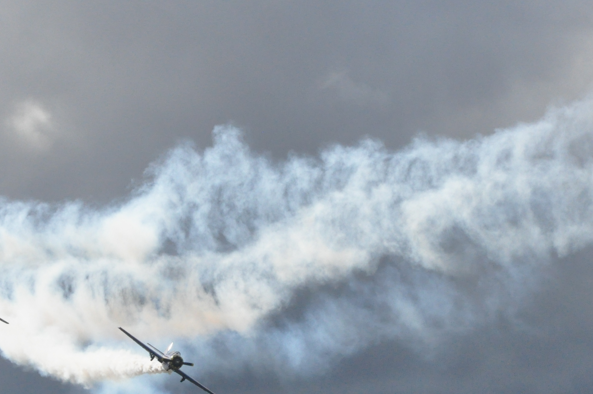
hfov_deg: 6.5
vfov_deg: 4.3
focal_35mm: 316
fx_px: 5199
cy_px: 333
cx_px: 229
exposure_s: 1/3200
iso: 1600
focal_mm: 105
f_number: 14
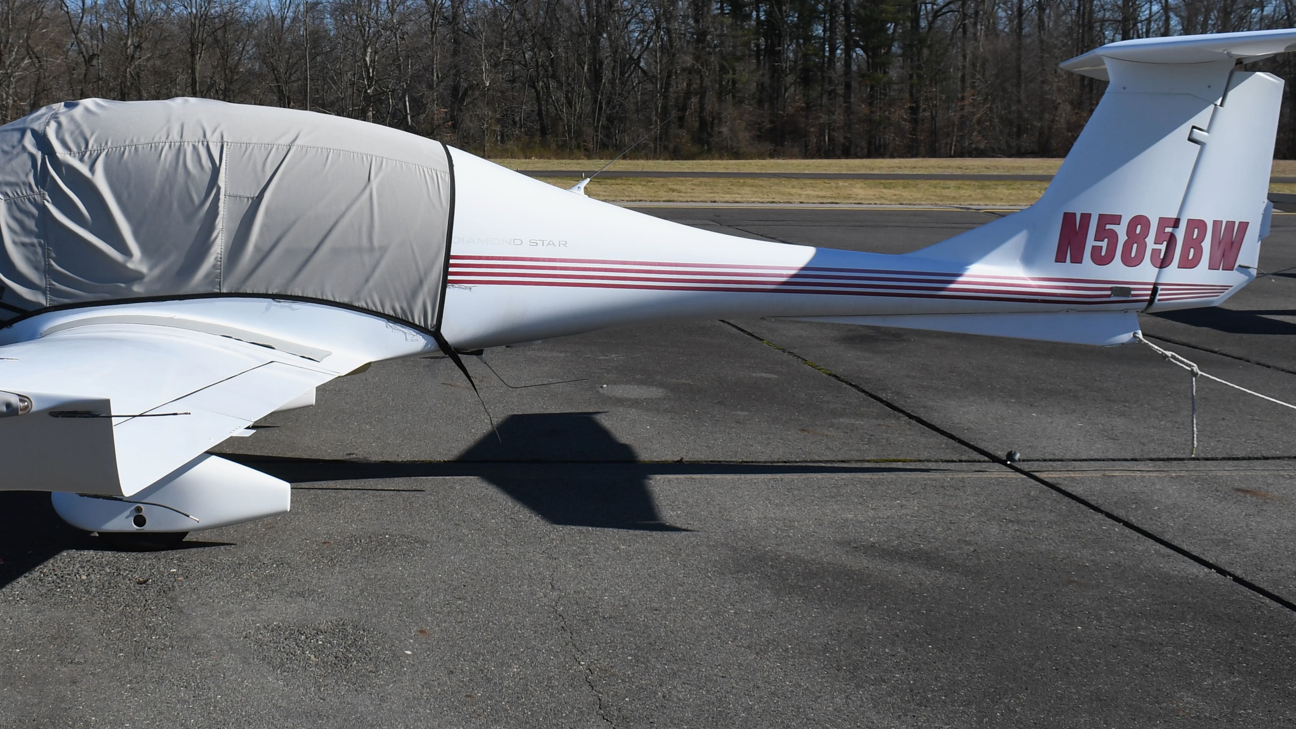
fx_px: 1718
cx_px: 495
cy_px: 234
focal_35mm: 50
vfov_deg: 23.8
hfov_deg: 41.1
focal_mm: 21
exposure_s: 1/1000
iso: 250
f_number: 9
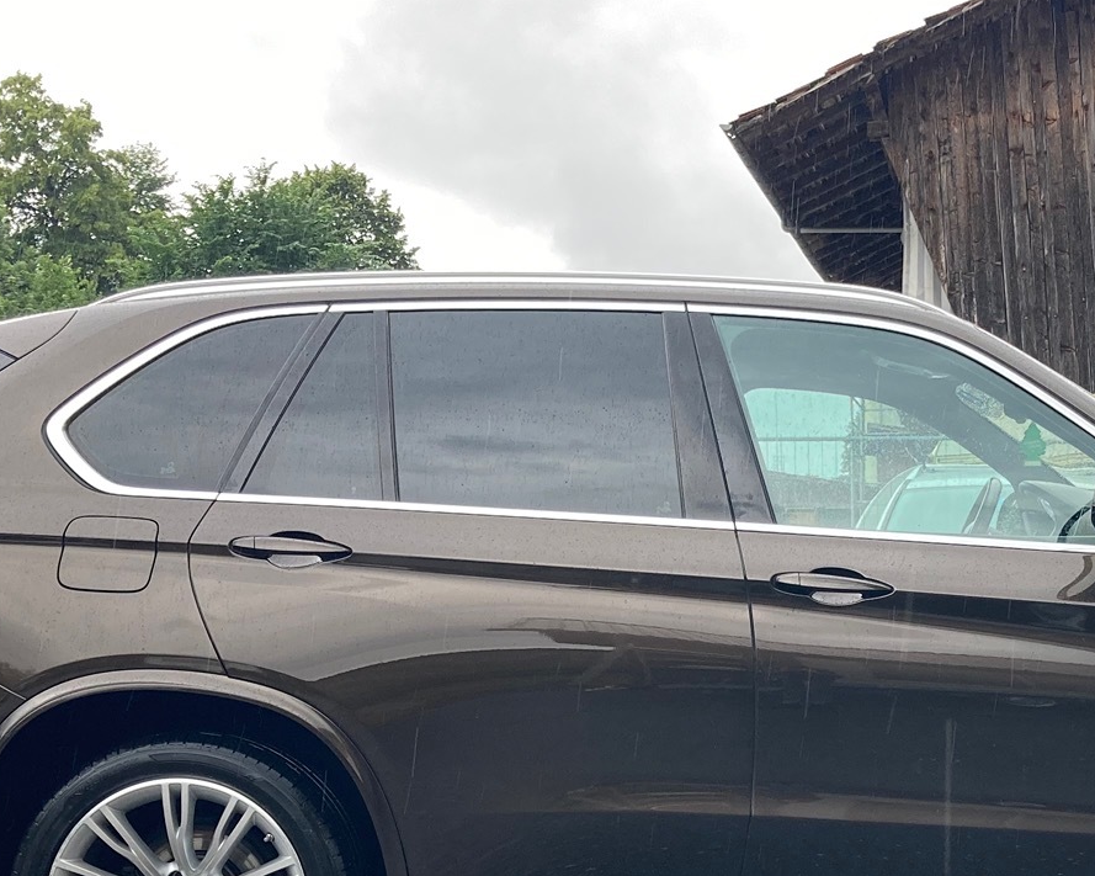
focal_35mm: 62
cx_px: 790
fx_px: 2009
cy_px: 647
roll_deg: +0.6
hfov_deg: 30.1
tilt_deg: -0.8
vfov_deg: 24.3
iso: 40
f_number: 1.8
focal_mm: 3.99
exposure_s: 1/121
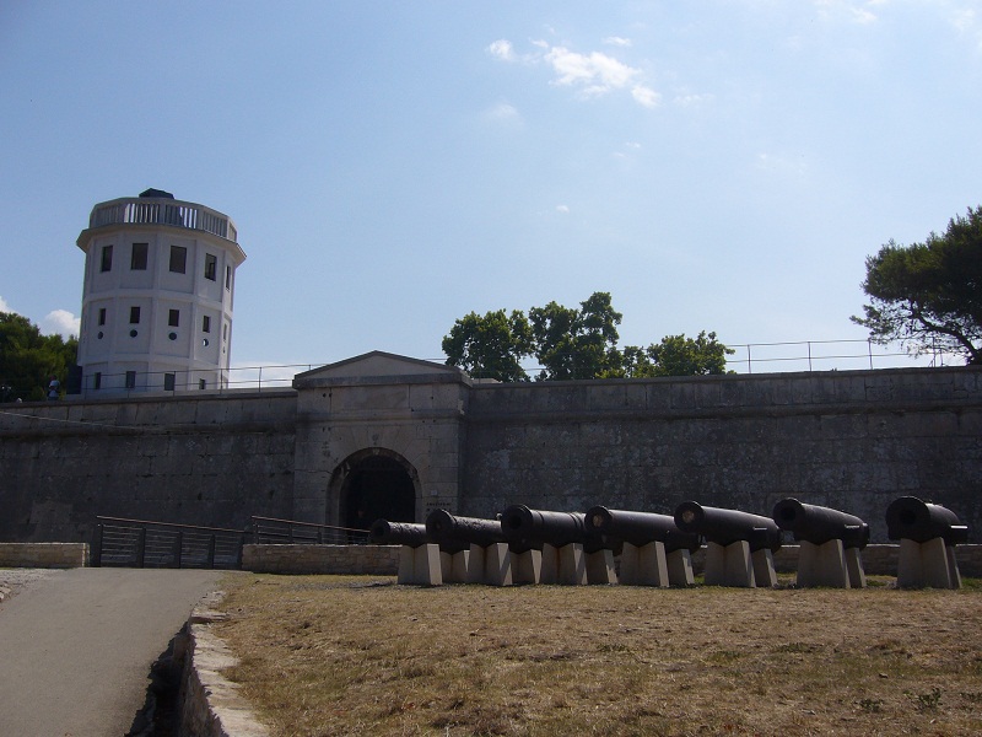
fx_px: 993
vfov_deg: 40.7
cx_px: 491
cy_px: 368
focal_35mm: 35
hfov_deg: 52.6
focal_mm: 5.8
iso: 80
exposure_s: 1/800
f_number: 5.6
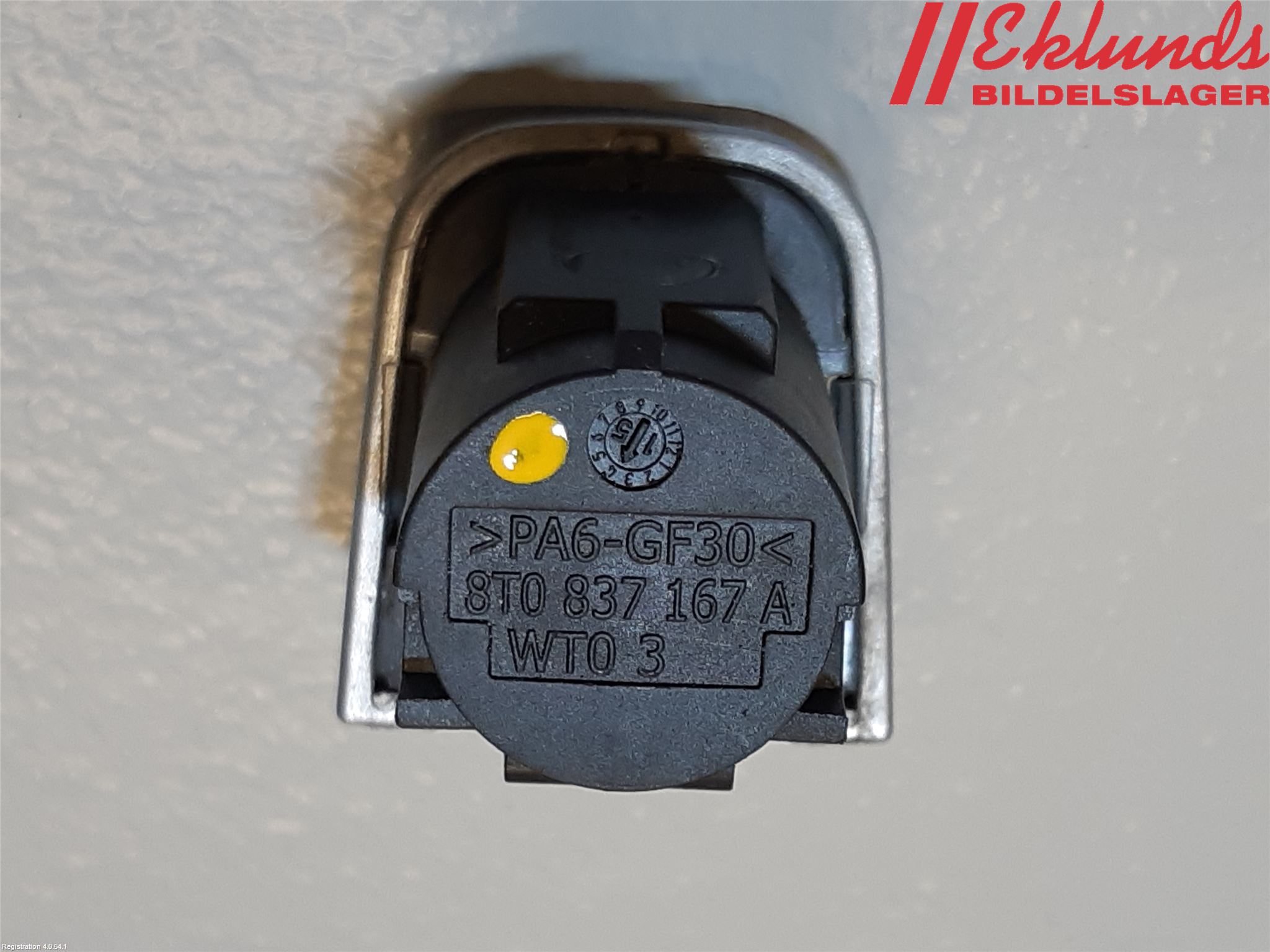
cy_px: 476
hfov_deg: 67.3
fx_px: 954
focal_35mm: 26
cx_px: 635
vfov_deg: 53.1
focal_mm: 3.93
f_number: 1.7
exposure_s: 1/100
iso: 80
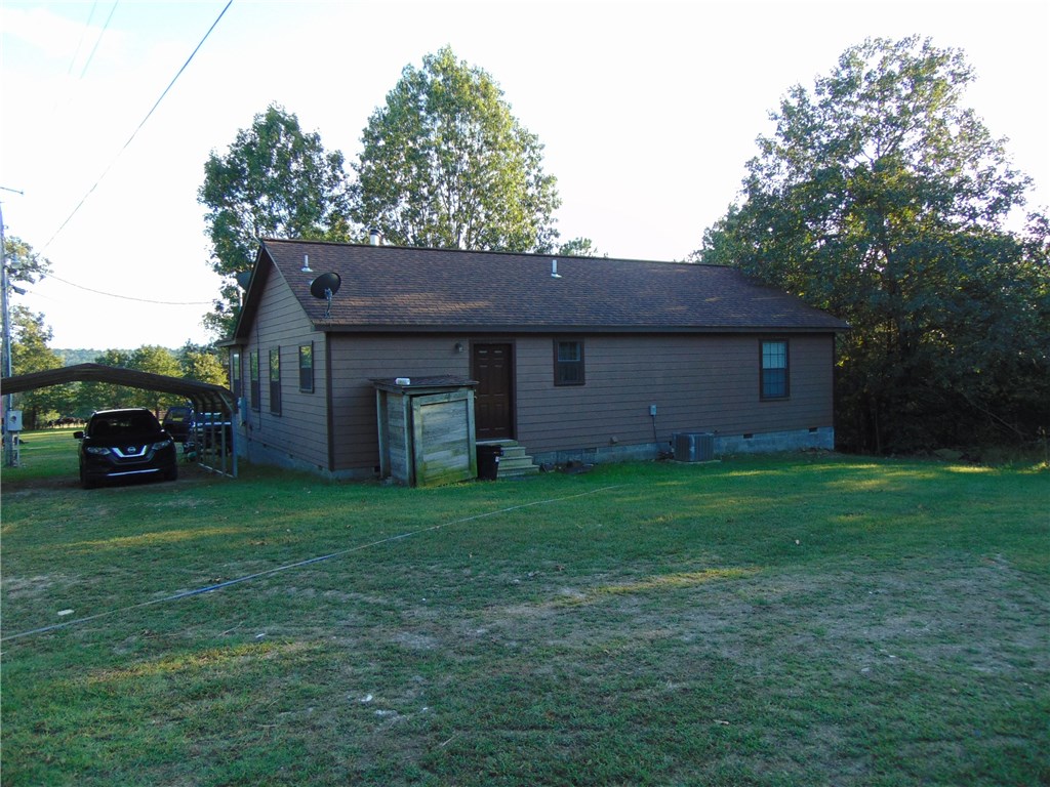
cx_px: 525
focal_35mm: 25
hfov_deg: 69.4
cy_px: 394
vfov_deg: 54.9
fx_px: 758
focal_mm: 4.5
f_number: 3
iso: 80
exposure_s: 1/160
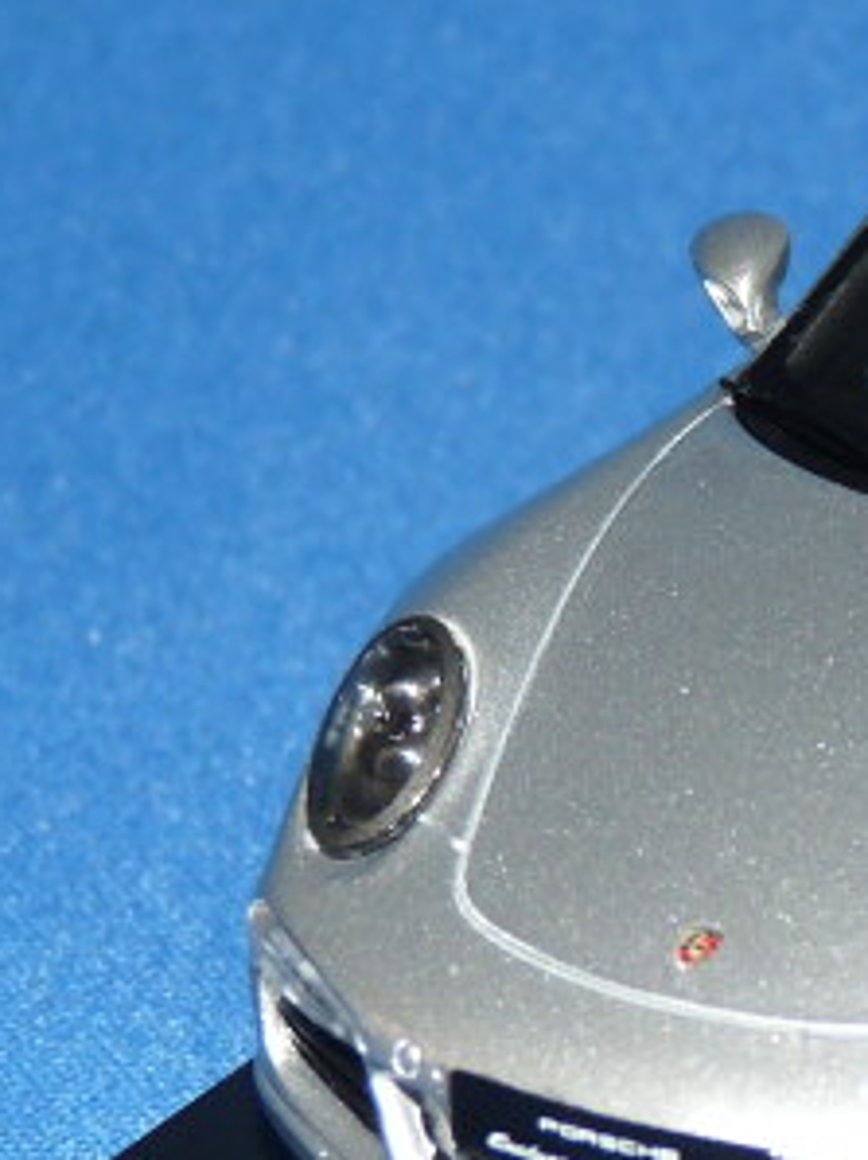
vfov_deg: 10.6
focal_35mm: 187
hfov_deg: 7.8
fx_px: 6261
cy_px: 670
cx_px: 1222
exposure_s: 1/30
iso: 100
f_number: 3.2
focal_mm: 8.7
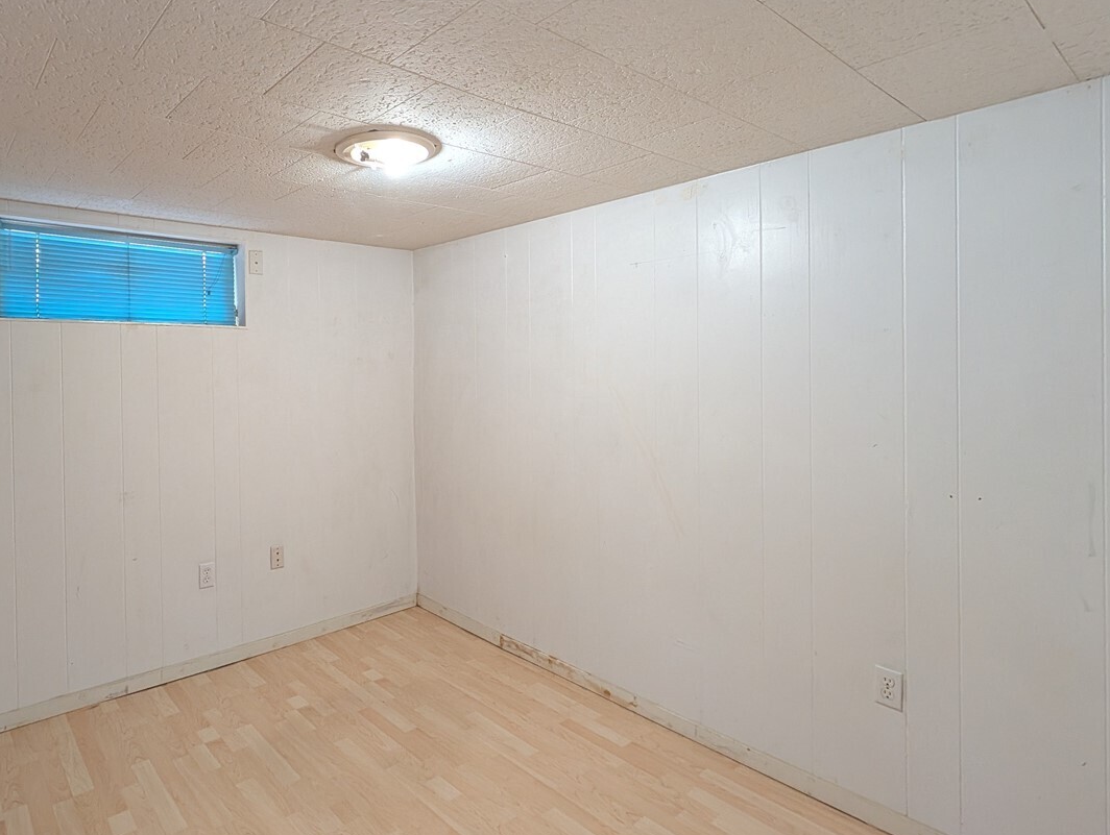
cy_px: 366
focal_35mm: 18
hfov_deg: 85.9
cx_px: 414
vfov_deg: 71.4
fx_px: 578
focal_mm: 2.02
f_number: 1.7
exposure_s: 1/30
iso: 108
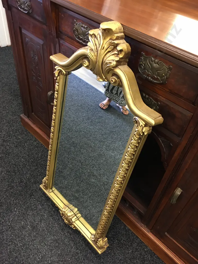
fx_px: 221
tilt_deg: -42.7
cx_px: 99
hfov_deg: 48.2
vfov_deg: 61.7
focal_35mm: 29
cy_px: 132
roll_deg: -8.2
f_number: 2.2
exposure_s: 1/10
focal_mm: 4.15
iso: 80
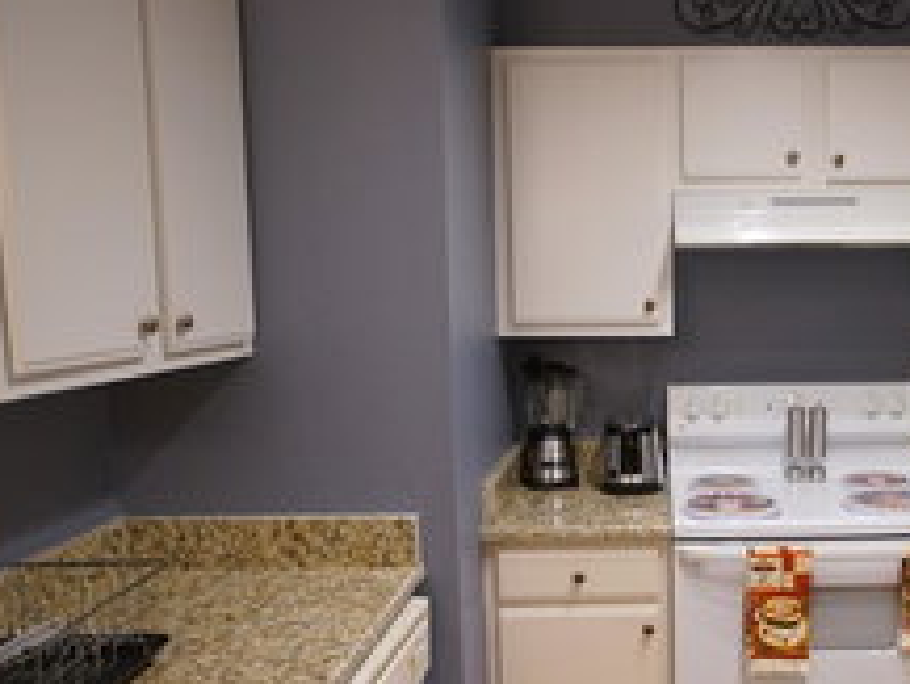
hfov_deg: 51.3
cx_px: 700
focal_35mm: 34
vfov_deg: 41.7
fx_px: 894
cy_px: 390
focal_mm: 16
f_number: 2.8
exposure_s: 1/25
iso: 250
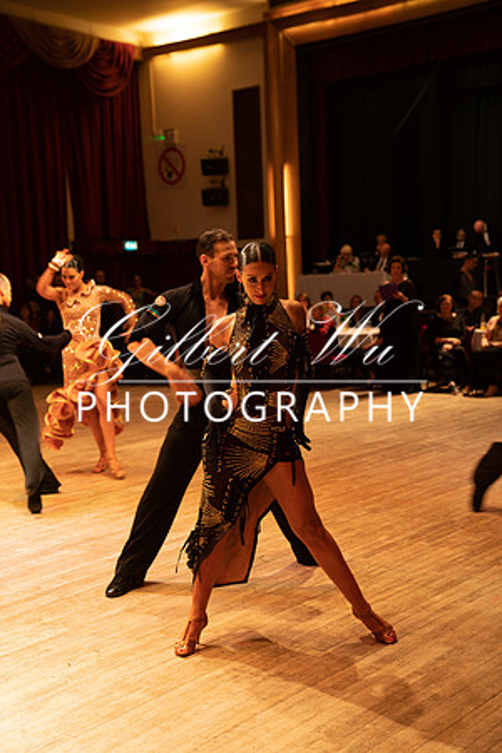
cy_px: 376
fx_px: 1088
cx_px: 251
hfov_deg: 26.0
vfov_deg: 38.2
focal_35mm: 52
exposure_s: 1/60
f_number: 3.2
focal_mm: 52
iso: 800
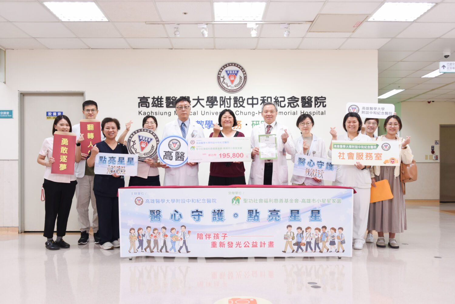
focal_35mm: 32
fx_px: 405
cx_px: 228
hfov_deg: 58.7
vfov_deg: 41.1
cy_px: 152
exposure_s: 1/60
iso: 560
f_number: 4.5
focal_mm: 32
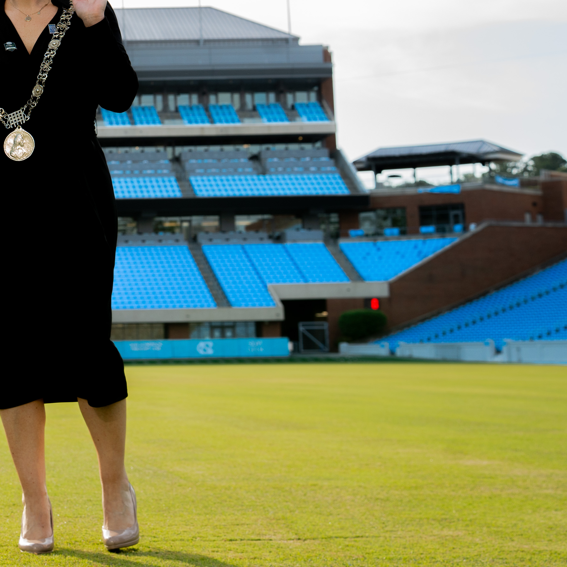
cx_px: -107
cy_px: 143
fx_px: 1612
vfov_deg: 19.8
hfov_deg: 18.9
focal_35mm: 87
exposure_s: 1/320
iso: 320
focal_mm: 40
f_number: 5
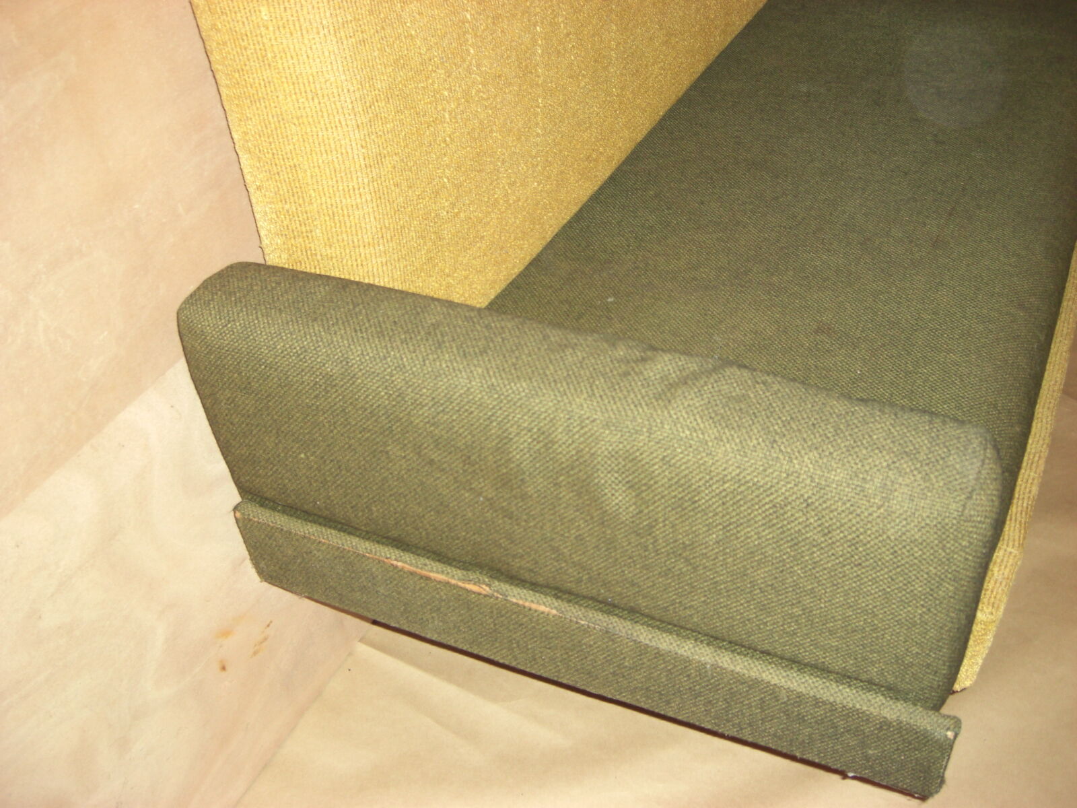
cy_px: 404
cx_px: 538
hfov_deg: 49.0
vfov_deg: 37.7
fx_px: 1182
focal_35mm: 38
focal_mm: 7.9
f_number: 2.8
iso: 200
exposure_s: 1/60
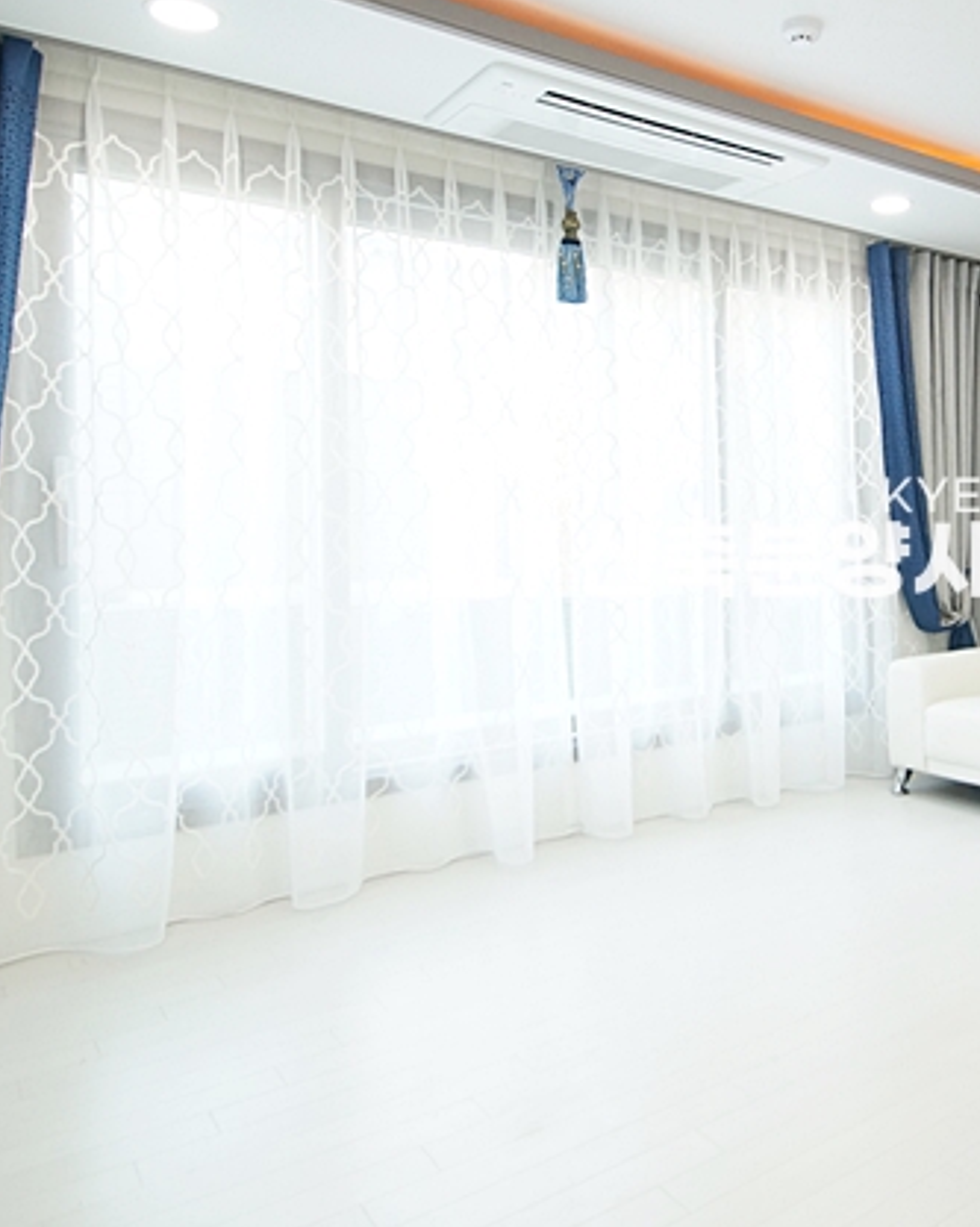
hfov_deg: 49.8
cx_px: 792
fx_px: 980
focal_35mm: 27
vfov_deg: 63.7
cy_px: 515
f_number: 3.5
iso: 800
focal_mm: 10
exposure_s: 1/160
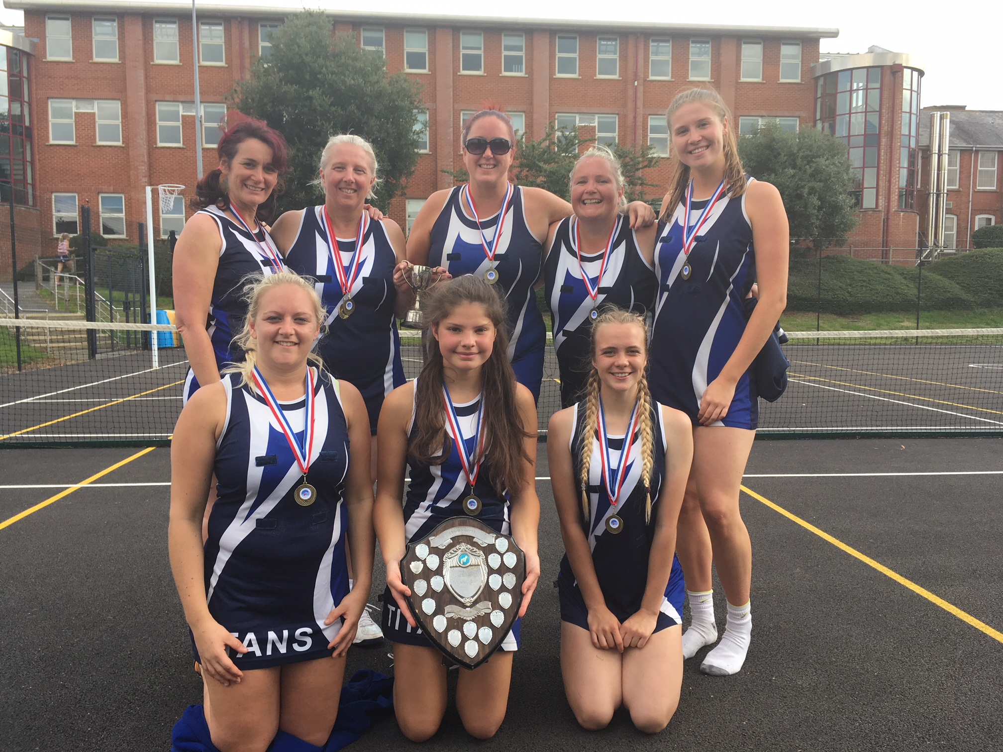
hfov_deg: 61.7
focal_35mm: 29
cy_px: 376
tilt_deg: -5.3
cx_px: 502
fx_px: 840
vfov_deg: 48.2
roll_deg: -0.4
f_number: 2.2
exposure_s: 1/409
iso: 25
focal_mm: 4.15
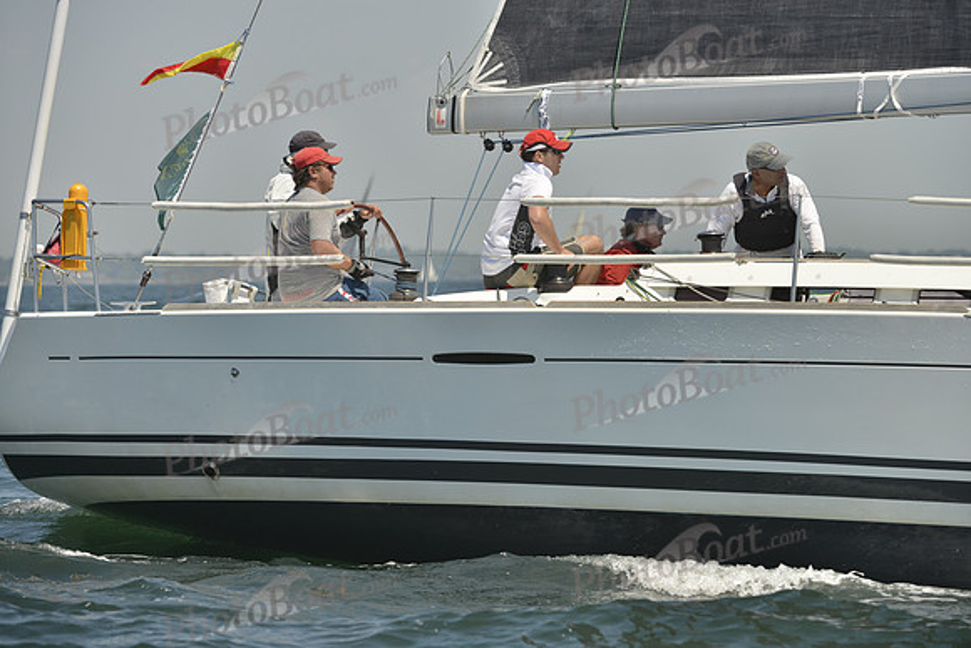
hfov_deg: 9.4
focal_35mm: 220
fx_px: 5935
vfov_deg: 6.2
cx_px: 486
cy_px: 324
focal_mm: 220
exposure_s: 1/1250
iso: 280
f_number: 7.1
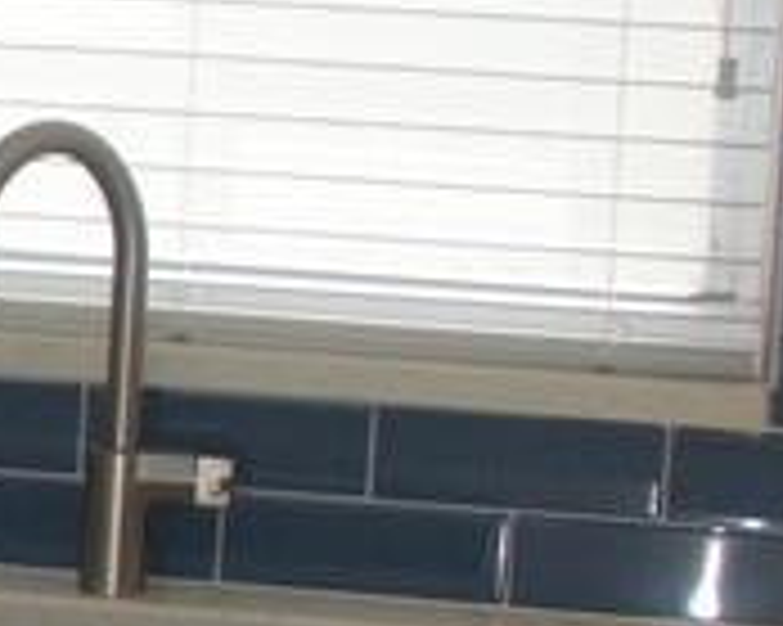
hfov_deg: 8.6
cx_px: -968
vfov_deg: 7.5
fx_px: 4794
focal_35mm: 207
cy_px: 491
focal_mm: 6.3
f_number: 3.5
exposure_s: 1/88.2
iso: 88
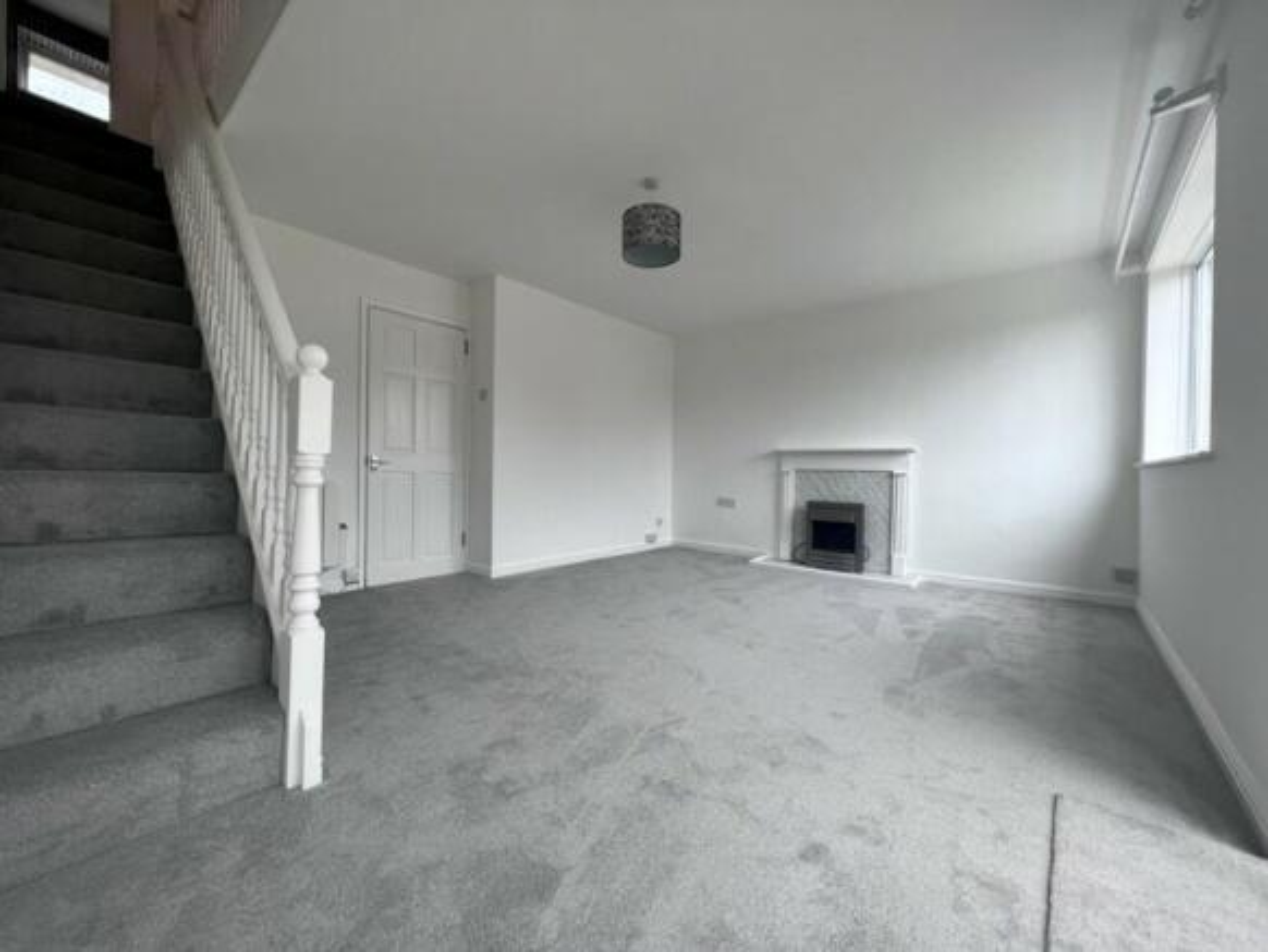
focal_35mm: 13
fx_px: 476
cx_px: 634
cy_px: 476
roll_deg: -0.7
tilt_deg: -0.8
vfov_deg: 90.0
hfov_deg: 106.2
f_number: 1.8
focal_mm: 1.57
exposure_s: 1/155
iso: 32
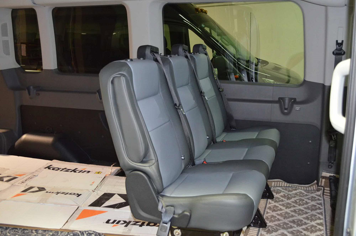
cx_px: 178
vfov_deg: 36.7
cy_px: 118
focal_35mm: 36
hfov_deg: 53.2
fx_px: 355
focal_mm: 24
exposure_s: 1/60
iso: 2800
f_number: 4
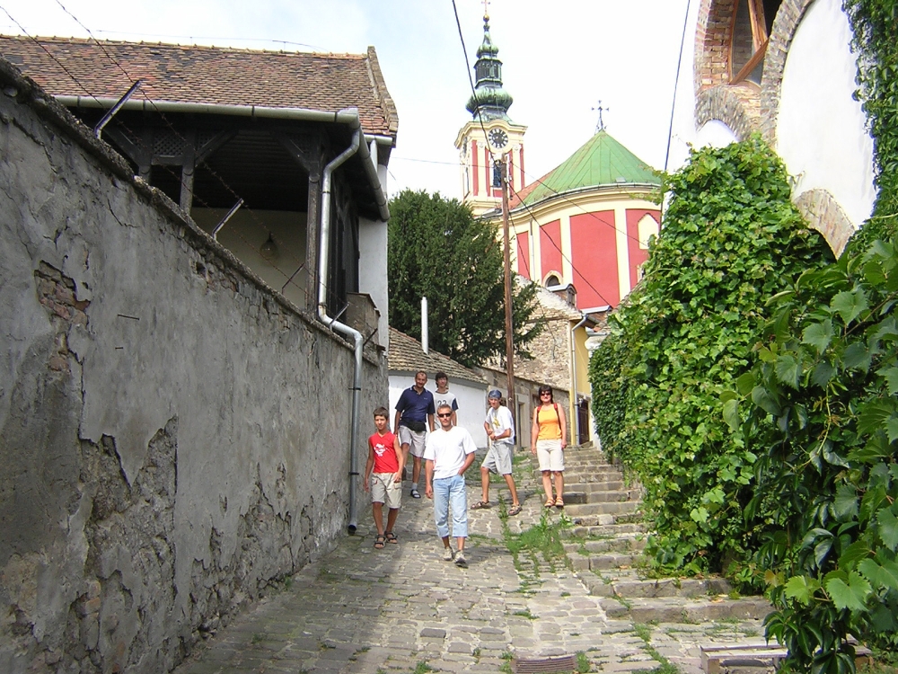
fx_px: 934
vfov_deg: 39.7
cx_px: 449
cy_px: 337
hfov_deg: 51.4
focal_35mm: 36
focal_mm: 4.7
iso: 100
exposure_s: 1/142
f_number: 5.2
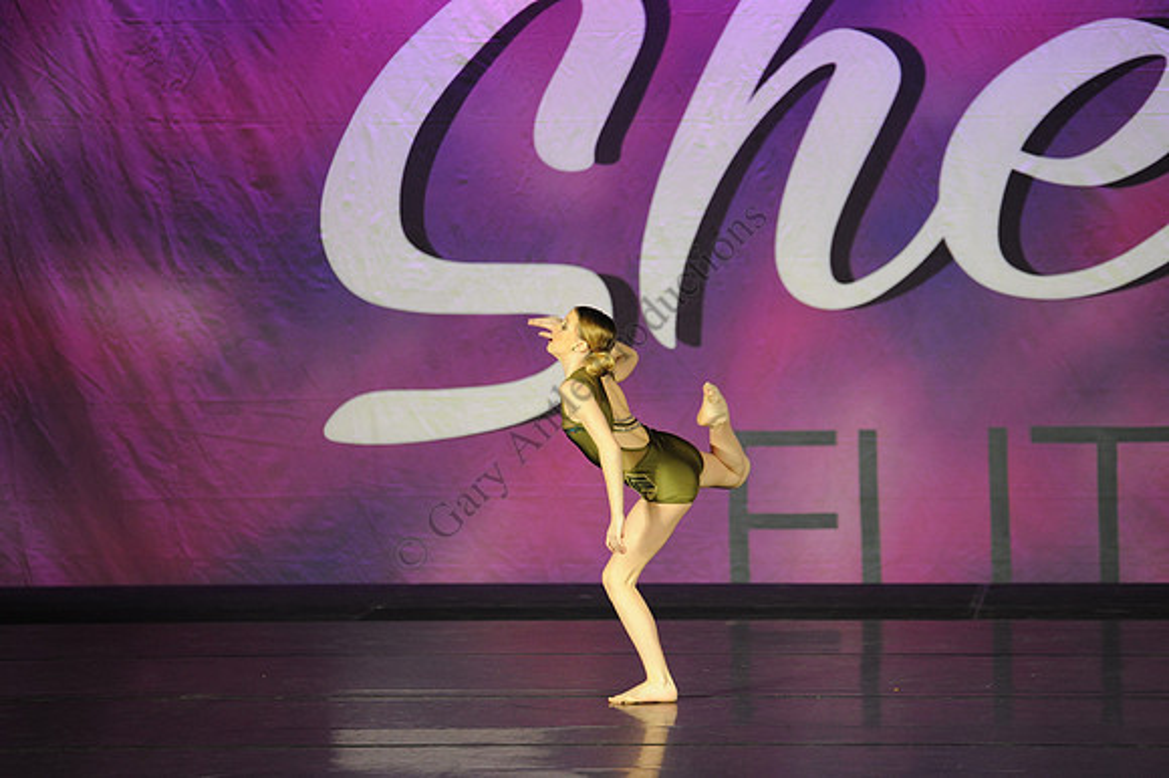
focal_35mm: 170
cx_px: 584
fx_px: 5517
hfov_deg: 12.1
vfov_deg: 8.1
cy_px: 389
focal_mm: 170
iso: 2500
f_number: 2.8
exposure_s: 1/500
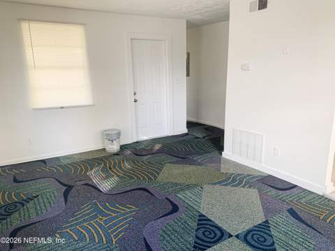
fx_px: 251
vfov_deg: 53.0
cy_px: 126
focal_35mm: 26
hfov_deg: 67.4
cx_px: 168
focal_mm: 4.25
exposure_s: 1/60
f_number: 1.8
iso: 125
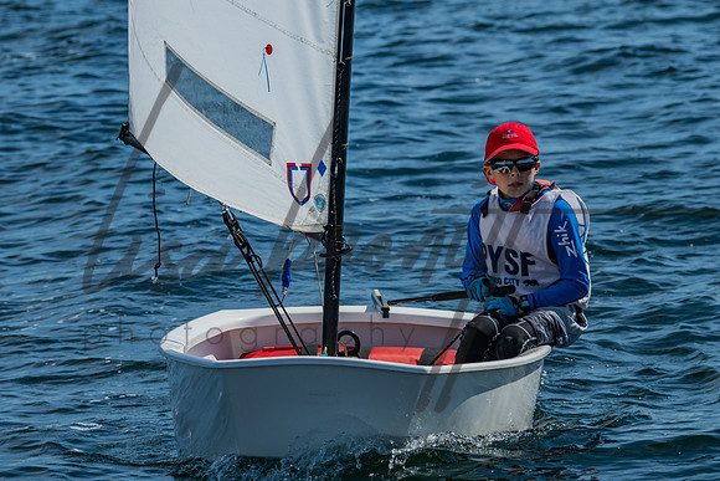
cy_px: 165
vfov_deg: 4.8
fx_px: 5784
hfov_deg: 7.1
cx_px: 406
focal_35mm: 289
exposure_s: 1/500
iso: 100
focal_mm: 220
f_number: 8
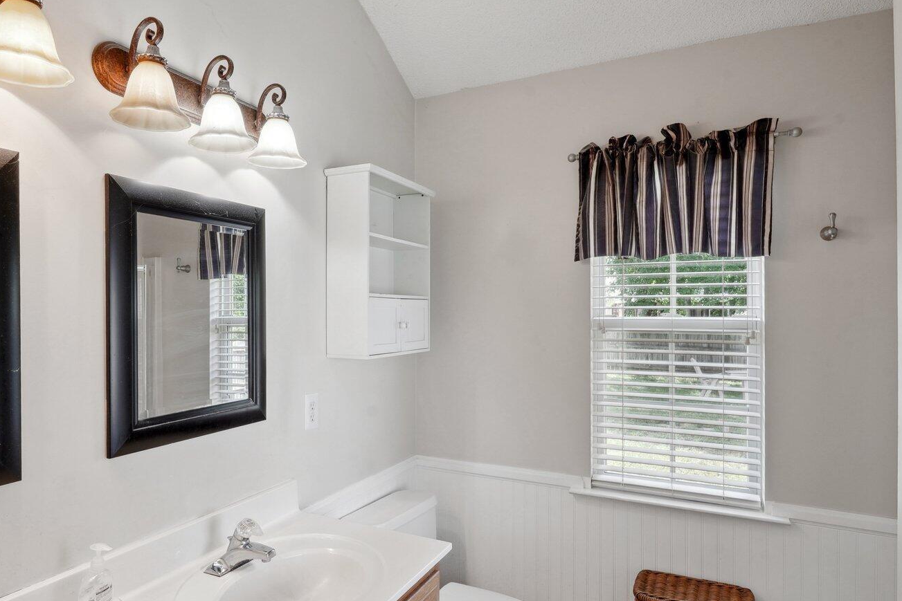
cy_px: 343
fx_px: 551
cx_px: 373
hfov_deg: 77.9
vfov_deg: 57.0
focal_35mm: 22
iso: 400
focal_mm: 14
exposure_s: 1/13
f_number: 11
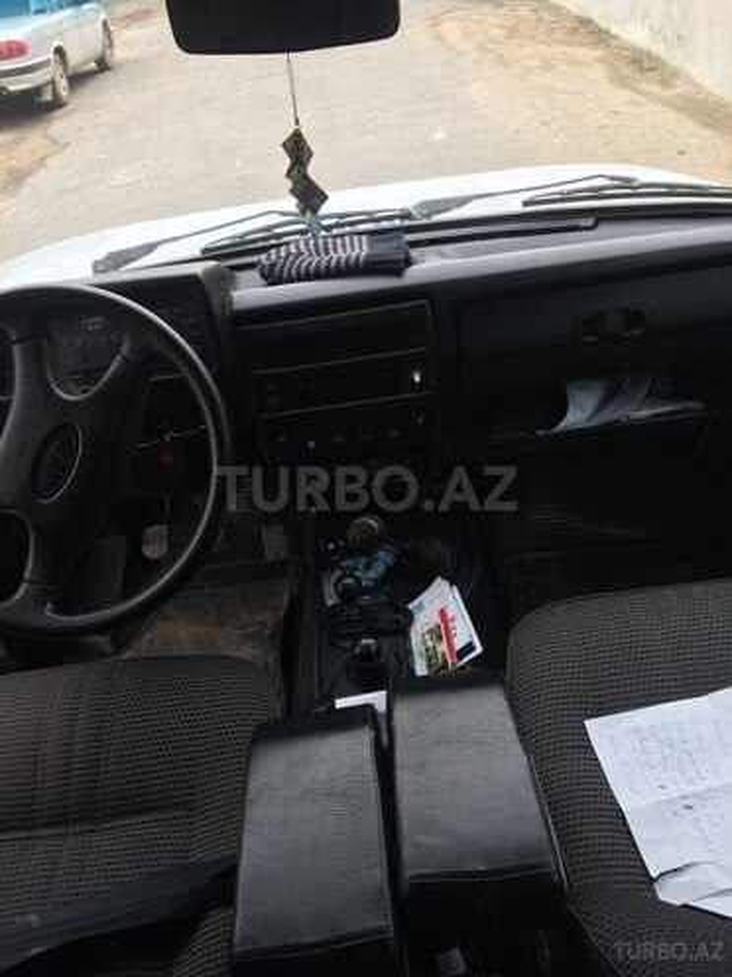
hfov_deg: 48.2
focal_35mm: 29
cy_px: 488
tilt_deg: -27.8
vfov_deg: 61.7
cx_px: 366
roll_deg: +8.8
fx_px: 818
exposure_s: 1/116
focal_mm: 4.15
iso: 32
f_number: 2.2
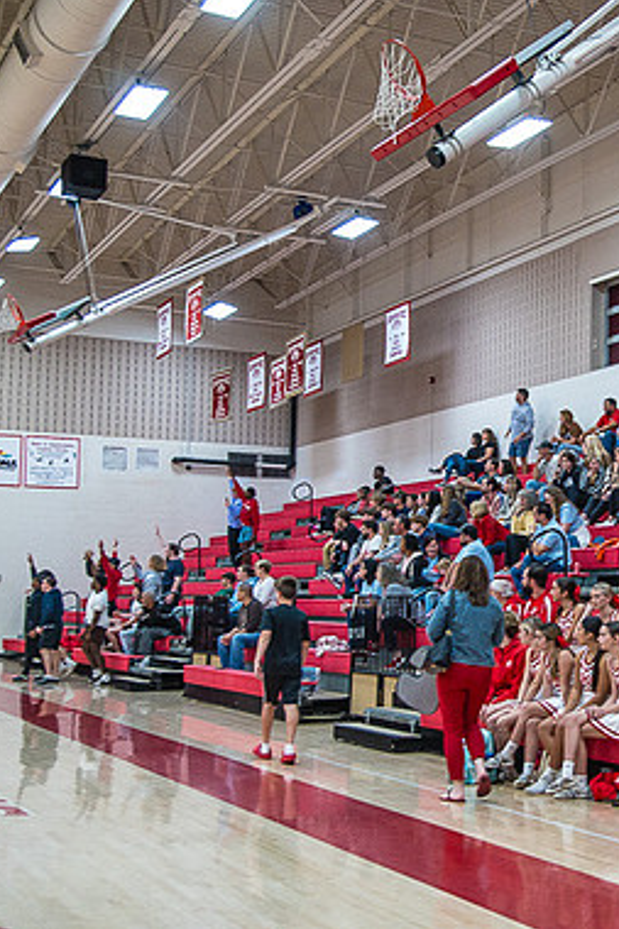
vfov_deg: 34.5
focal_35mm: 58
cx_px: 580
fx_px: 1497
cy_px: 460
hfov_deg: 22.7
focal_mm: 38
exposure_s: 1/320
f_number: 4
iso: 2000
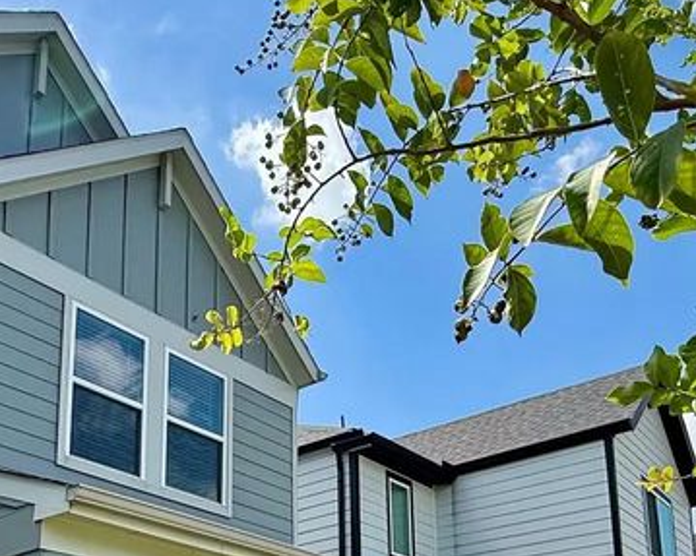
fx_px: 803
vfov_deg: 33.6
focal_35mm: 39
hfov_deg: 46.8
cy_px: 602
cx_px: 326
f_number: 2.2
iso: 50
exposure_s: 1/1125
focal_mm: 2.22
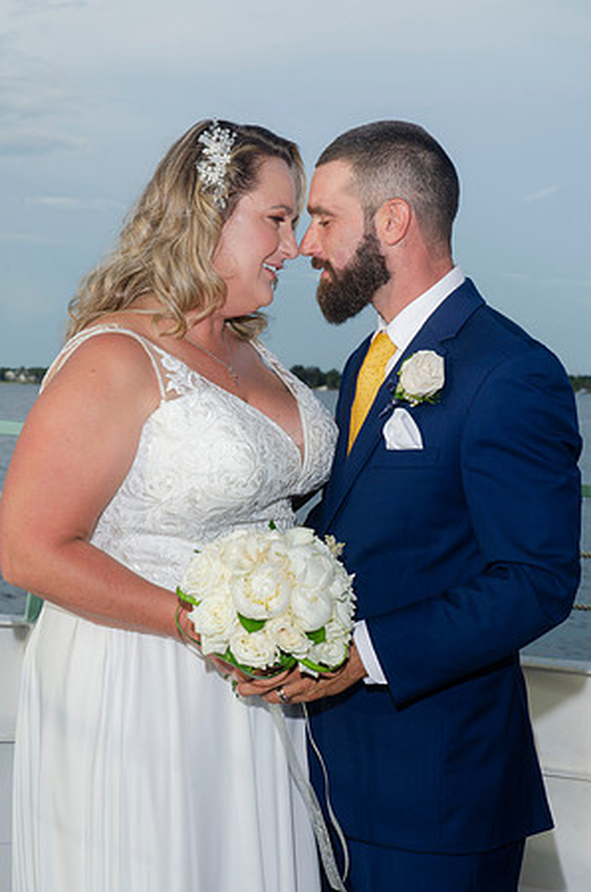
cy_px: 446
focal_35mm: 69
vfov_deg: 29.3
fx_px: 1707
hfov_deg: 19.6
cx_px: 296
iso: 100
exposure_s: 1/250
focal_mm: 46
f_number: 8
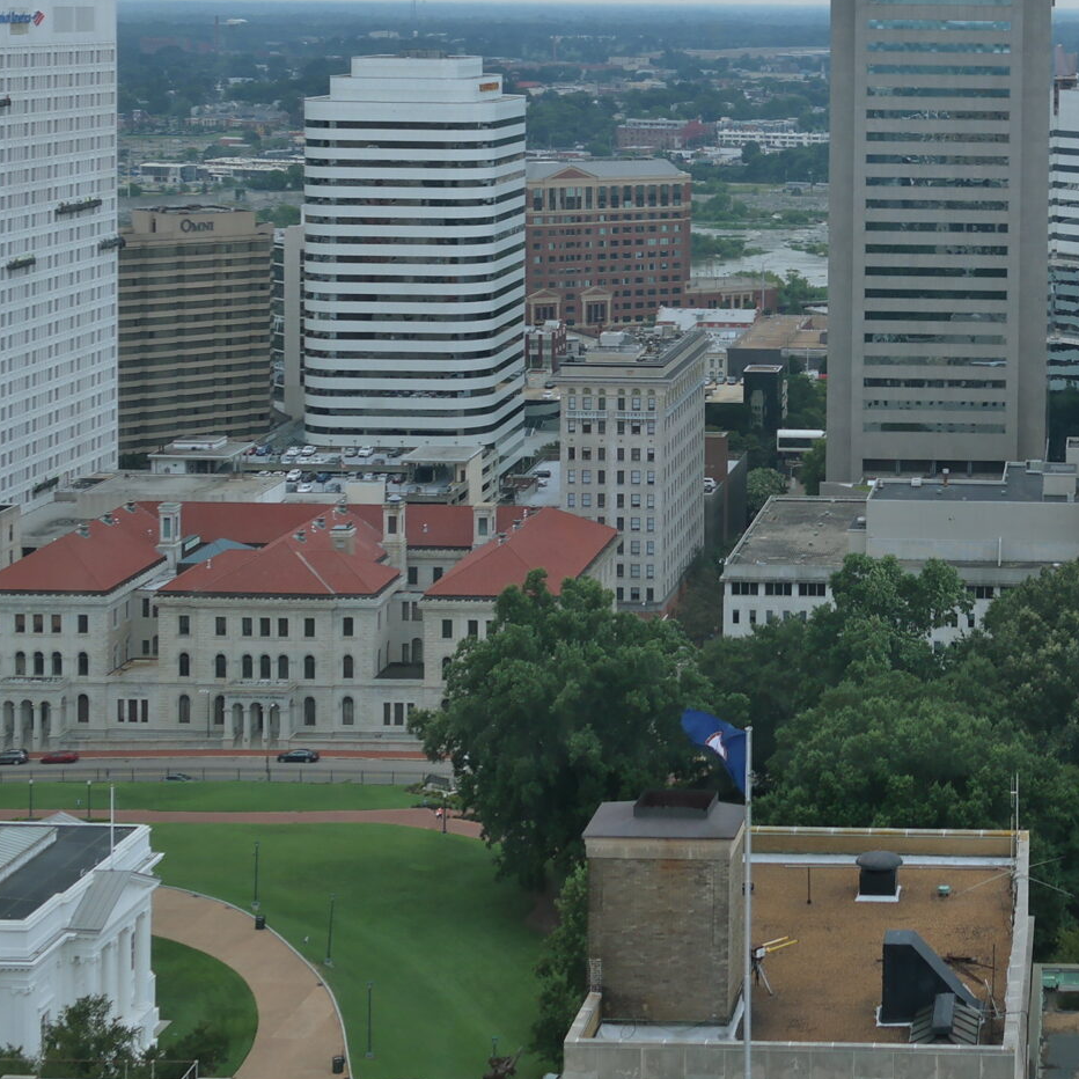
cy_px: 137
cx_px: 1066
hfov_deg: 23.7
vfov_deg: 24.1
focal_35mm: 70
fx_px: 2469
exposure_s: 1/250
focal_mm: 20
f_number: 6.3
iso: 100
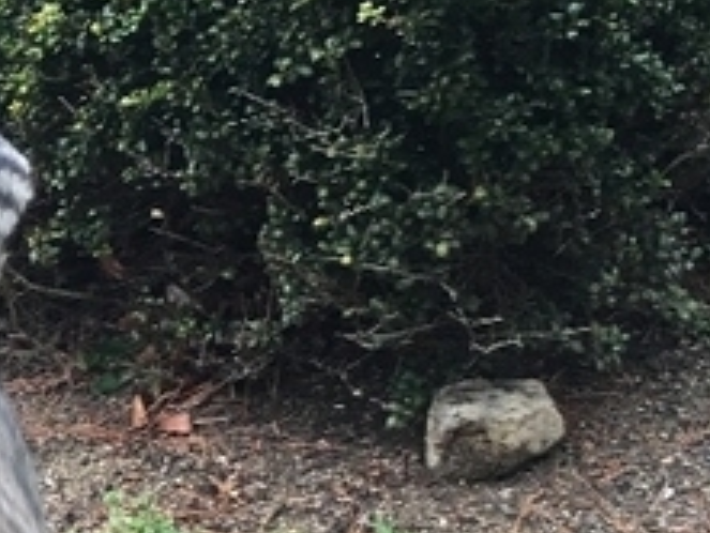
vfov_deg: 14.1
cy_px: 385
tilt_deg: -12.5
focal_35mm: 105
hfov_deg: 18.0
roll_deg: -0.8
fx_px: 2155
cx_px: -90
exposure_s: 1/30
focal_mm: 4.15
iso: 32
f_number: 2.2
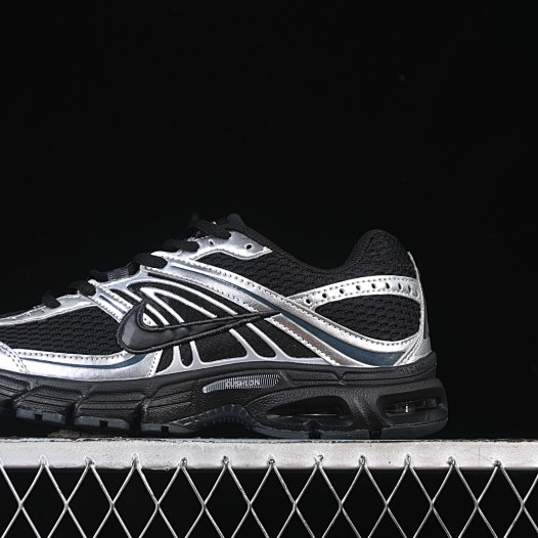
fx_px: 1706
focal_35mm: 97
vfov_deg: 17.9
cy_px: 268
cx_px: 190
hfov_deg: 17.9
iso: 160
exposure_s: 1/60
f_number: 6.3
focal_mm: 50
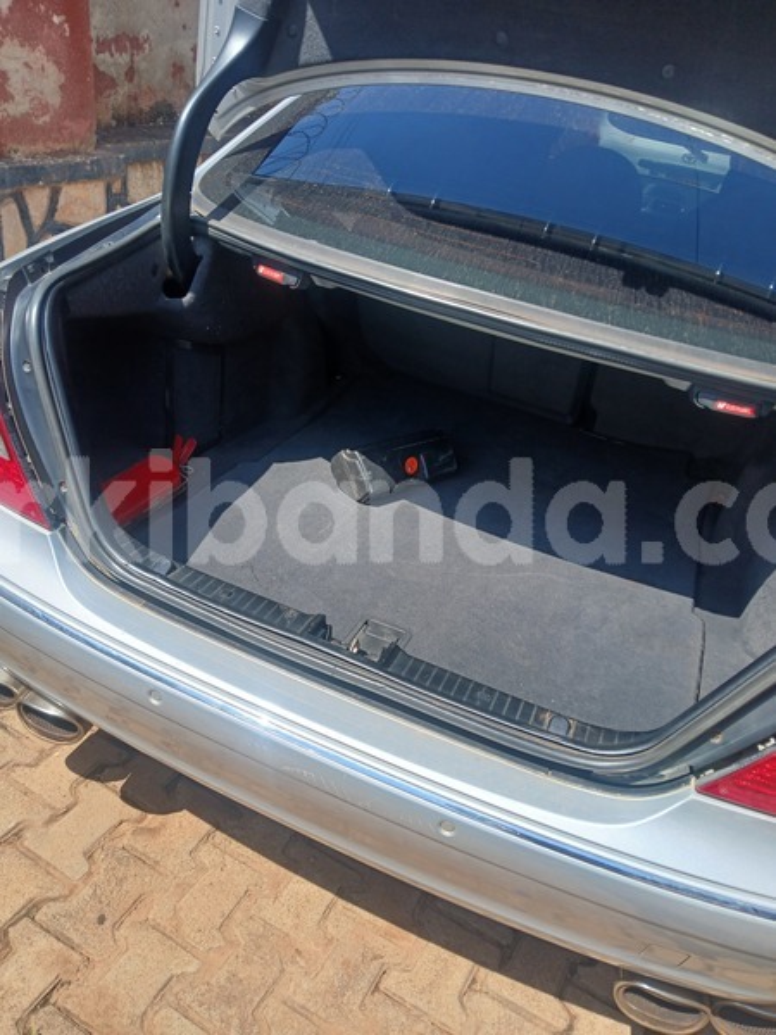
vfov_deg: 67.3
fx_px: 777
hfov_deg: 53.1
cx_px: 388
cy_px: 518
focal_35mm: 26
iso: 20
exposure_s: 1/375
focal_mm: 3.98
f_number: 1.8
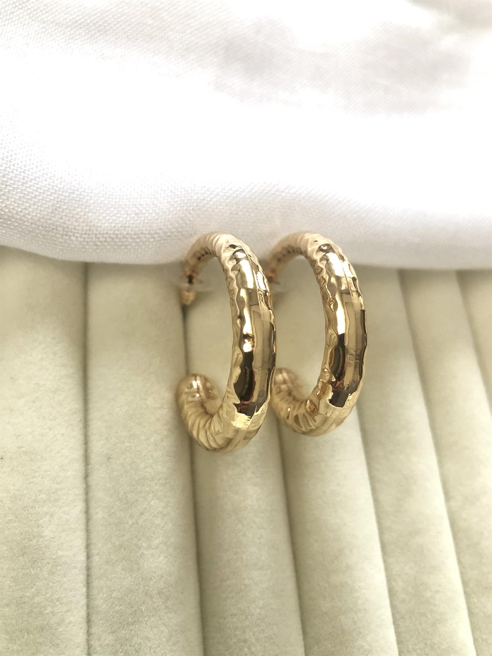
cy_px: 328
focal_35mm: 28
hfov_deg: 49.7
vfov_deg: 63.4
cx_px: 246
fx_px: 531
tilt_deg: -59.4
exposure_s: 1/30
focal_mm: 3.99
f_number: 1.8
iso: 40
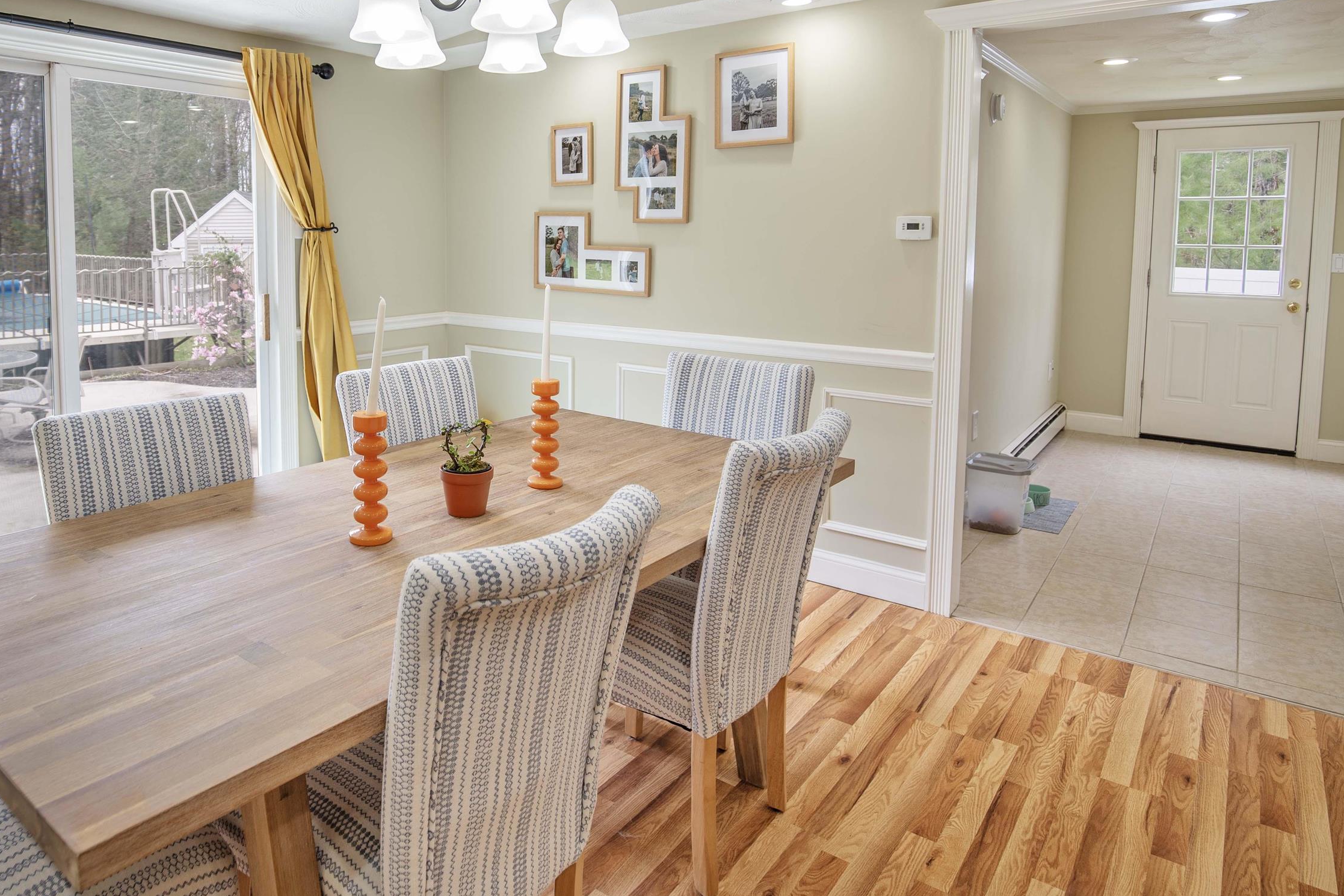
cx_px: 517
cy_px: 284
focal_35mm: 22
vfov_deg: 55.8
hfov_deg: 77.4
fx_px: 821
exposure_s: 1/13
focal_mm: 16
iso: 100
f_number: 4
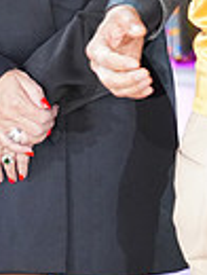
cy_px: -237
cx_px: 375
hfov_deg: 3.3
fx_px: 3576
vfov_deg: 4.3
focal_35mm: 450
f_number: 4
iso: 2500
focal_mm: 105
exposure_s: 1/250
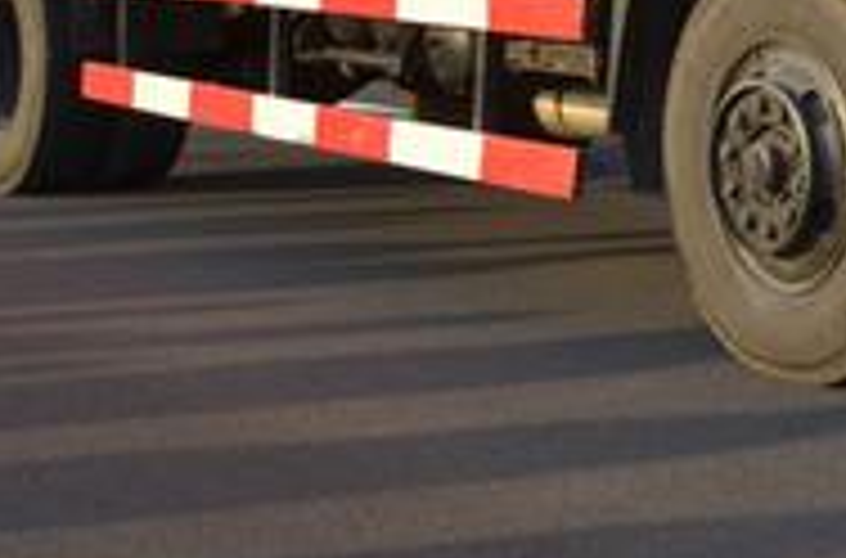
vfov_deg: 14.1
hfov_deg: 19.7
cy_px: -176
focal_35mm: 92
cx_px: 1210
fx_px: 2155
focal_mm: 18
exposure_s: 1/500
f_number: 5.6
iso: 200
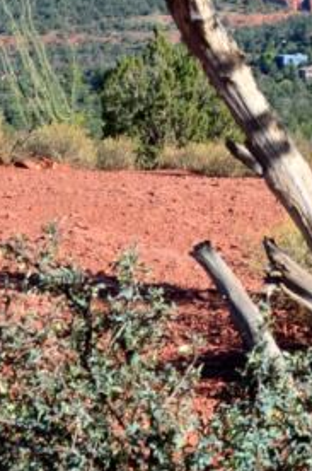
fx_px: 2192
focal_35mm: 168
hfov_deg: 8.0
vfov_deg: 12.1
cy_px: -34
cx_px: 479
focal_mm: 32
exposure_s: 1/200
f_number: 14
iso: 400
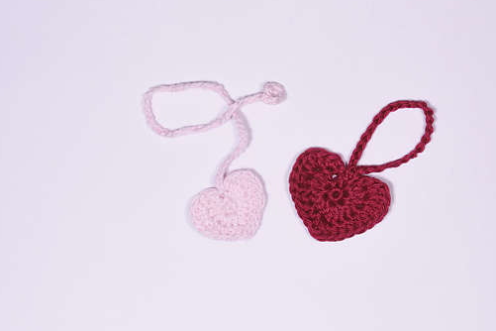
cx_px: 295
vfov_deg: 22.6
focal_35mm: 60
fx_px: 827
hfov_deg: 33.3
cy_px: 165
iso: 1600
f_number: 11
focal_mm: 31.5
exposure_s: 1/80
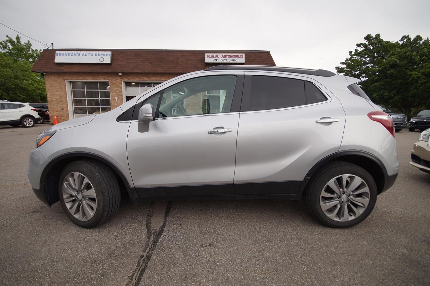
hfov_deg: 100.4
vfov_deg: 77.3
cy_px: 143
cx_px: 215
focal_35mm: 15
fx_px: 179
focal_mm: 10
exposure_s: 1/125
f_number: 5.6
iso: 100
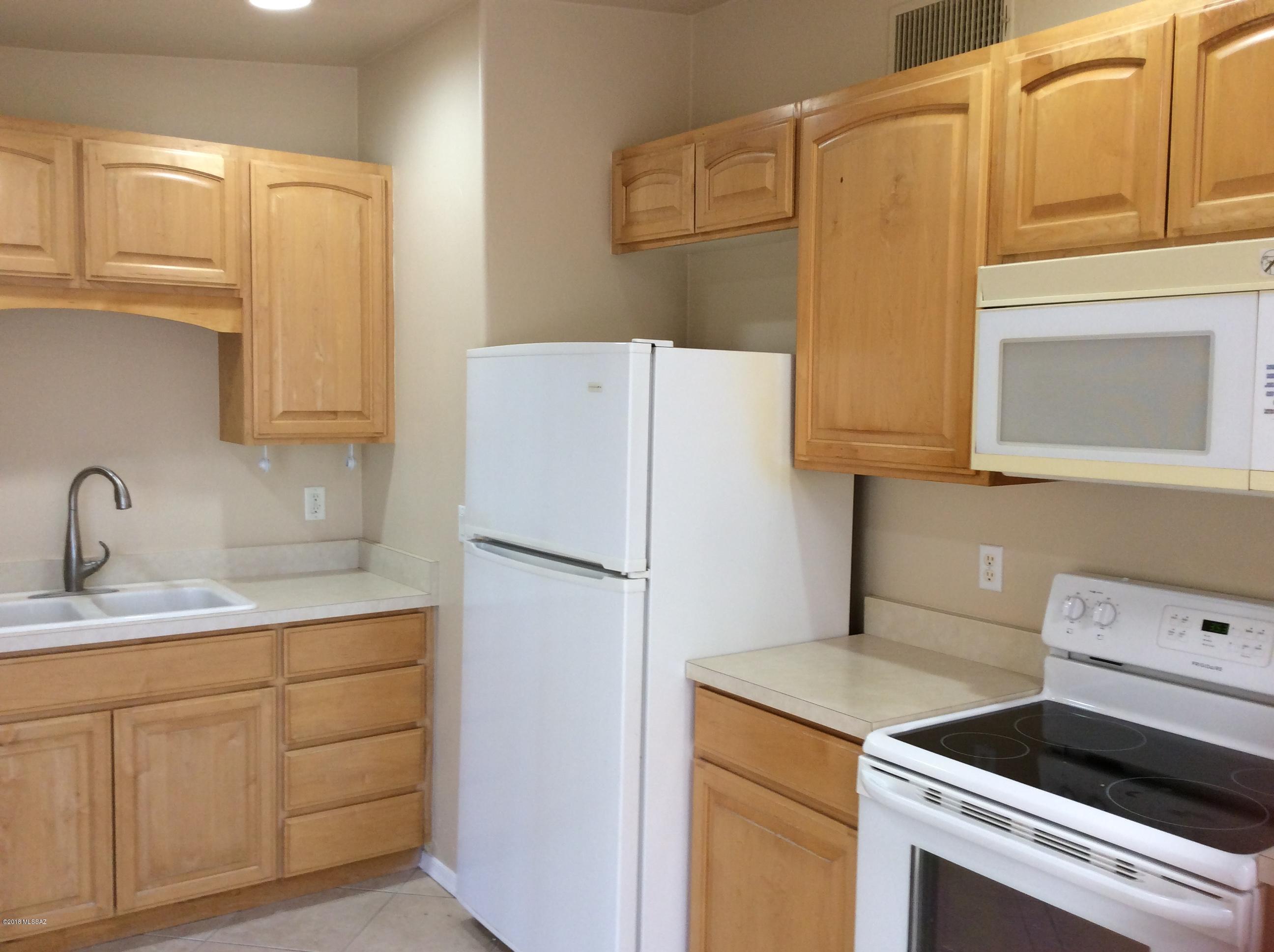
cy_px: 476
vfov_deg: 44.1
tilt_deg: -4.4
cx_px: 637
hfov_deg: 56.9
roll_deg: +1.0
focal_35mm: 32
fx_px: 1176
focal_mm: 3.3
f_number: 2.4
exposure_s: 1/24
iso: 50
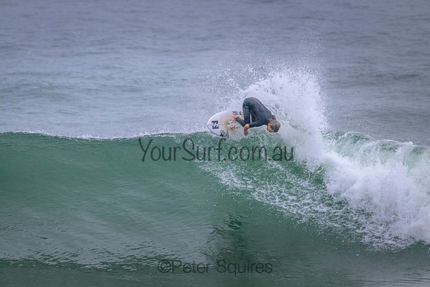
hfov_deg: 2.6
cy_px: 144
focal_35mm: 800
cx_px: 215
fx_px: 9557
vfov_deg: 1.7
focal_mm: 800
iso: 3600
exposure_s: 1/2000
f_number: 11
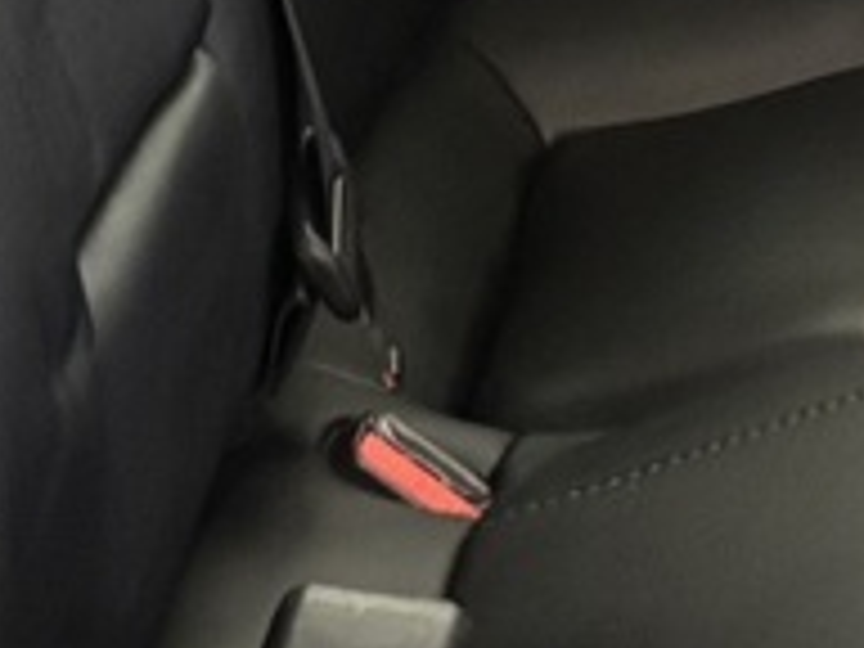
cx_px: 1120
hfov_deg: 9.9
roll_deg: -0.4
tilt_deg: -14.6
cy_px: -230
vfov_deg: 7.5
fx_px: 4867
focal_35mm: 195
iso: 1250
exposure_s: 1/15
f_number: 1.6
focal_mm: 5.96
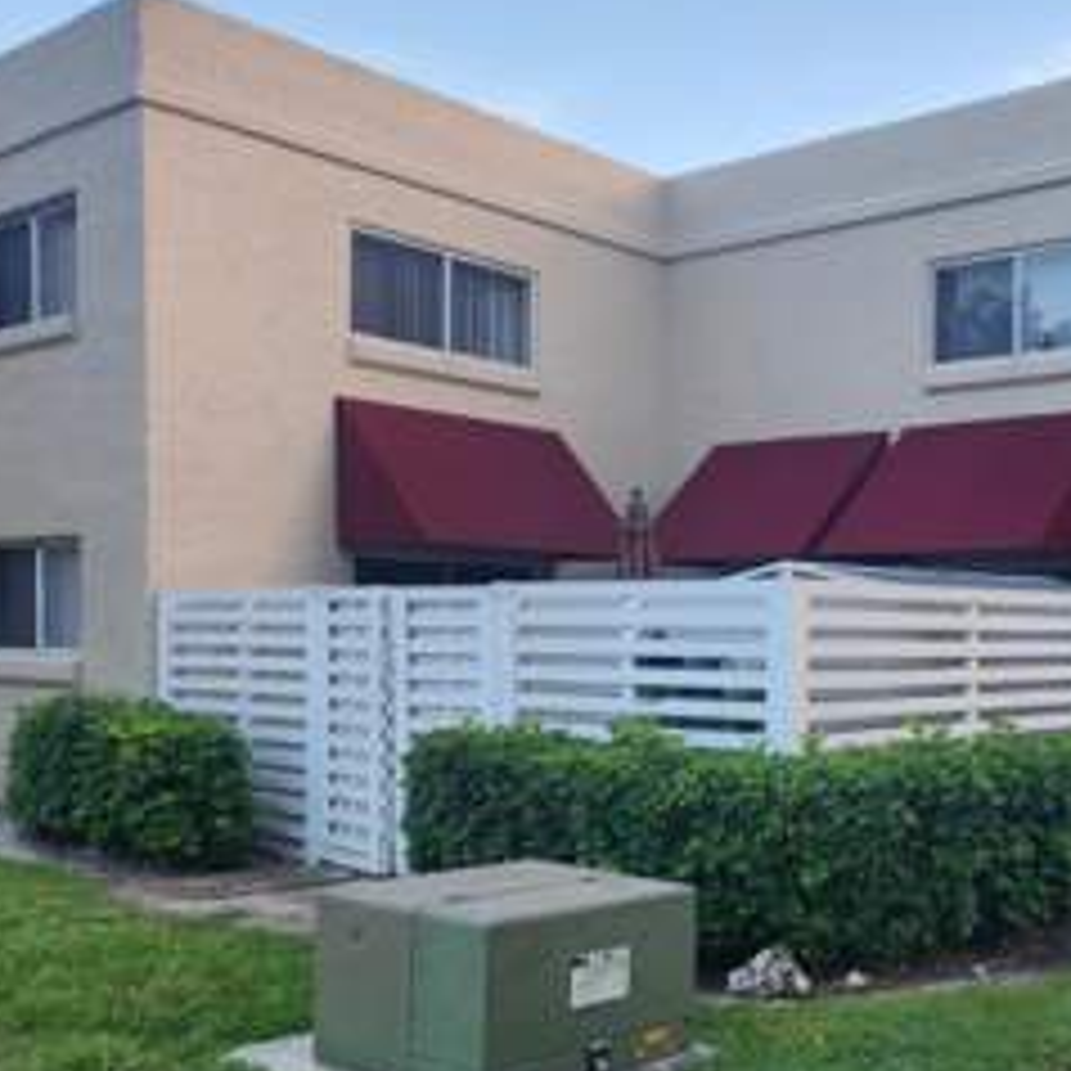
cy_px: 677
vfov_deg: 40.6
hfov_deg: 38.1
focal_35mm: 41
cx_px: 972
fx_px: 1435
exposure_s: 1/180
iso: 80
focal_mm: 5.4
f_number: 1.8
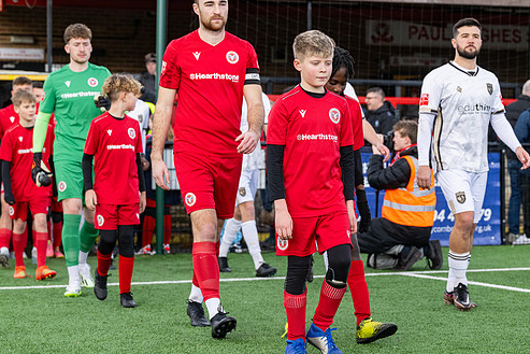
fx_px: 1473
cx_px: 262
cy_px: 165
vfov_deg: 13.7
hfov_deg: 20.4
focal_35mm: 100
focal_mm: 73
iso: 800
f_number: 4
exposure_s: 1/1600
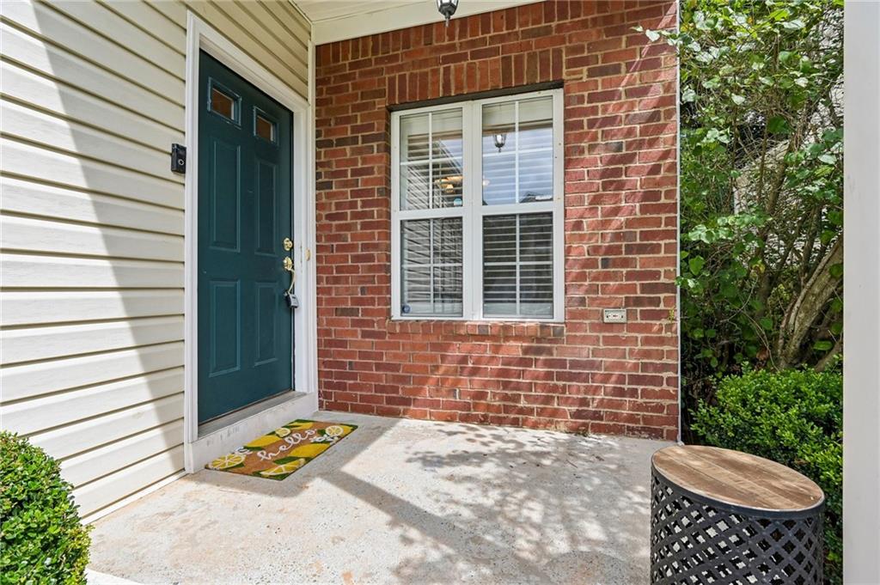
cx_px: 440
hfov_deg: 96.8
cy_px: 292
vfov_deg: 73.7
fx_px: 391
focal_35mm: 16
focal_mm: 16
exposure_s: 1/400
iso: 200
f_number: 8
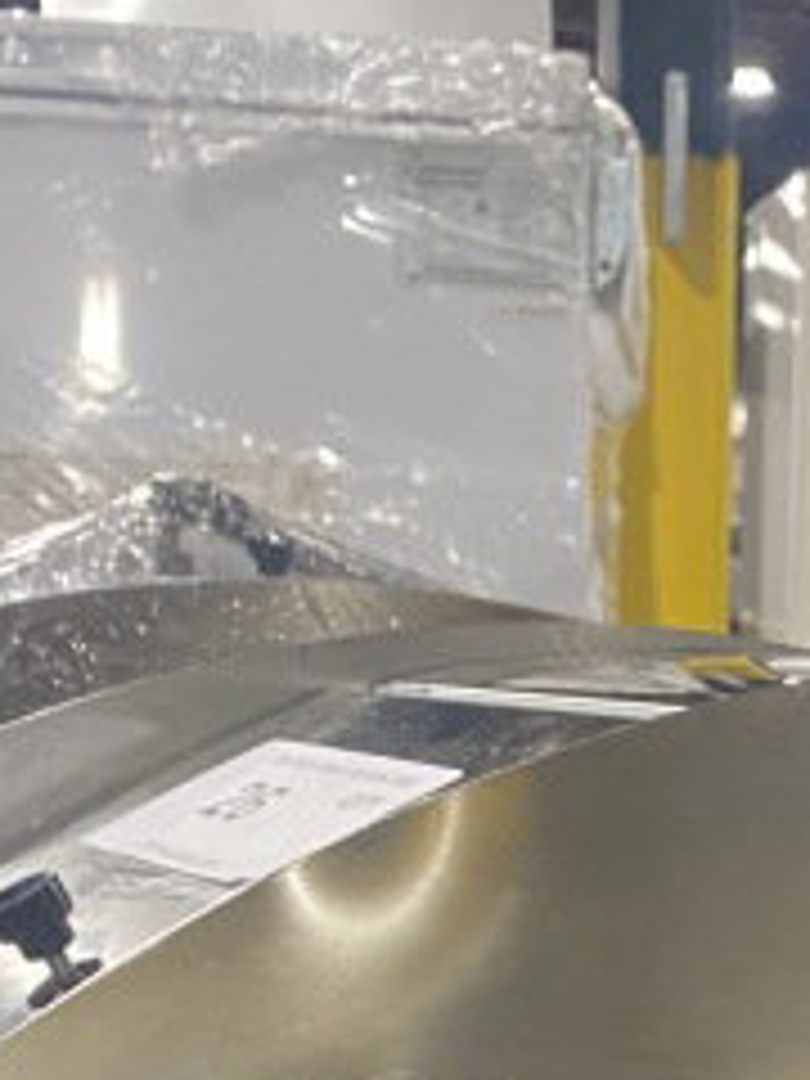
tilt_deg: -21.7
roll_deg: -2.5
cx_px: 896
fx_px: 2746
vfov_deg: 19.0
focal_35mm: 88
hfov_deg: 16.3
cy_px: 1717
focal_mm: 4.25
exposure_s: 1/60
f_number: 1.8
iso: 400
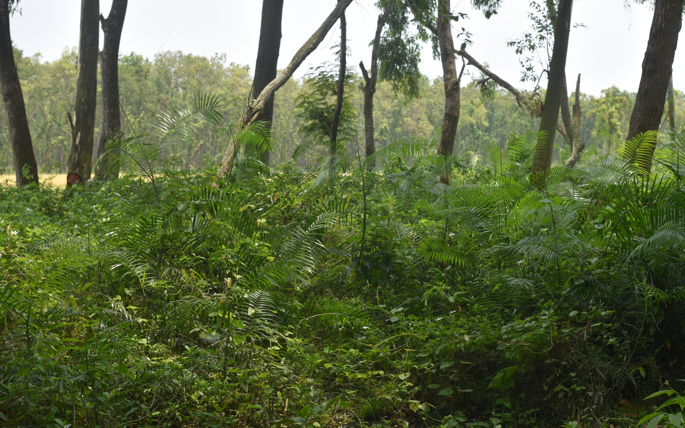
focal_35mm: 77
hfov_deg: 26.8
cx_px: 340
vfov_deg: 16.9
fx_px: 1438
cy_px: 218
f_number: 9.5
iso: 200
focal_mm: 50
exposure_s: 1/350
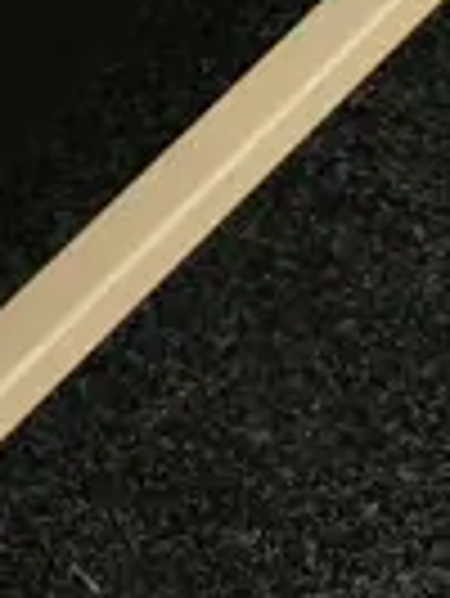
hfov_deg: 6.6
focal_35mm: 223
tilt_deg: -25.0
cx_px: -18
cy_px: -967
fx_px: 3859
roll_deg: +1.4
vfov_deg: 8.0
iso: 40
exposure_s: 1/17
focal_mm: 4.15
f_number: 2.2
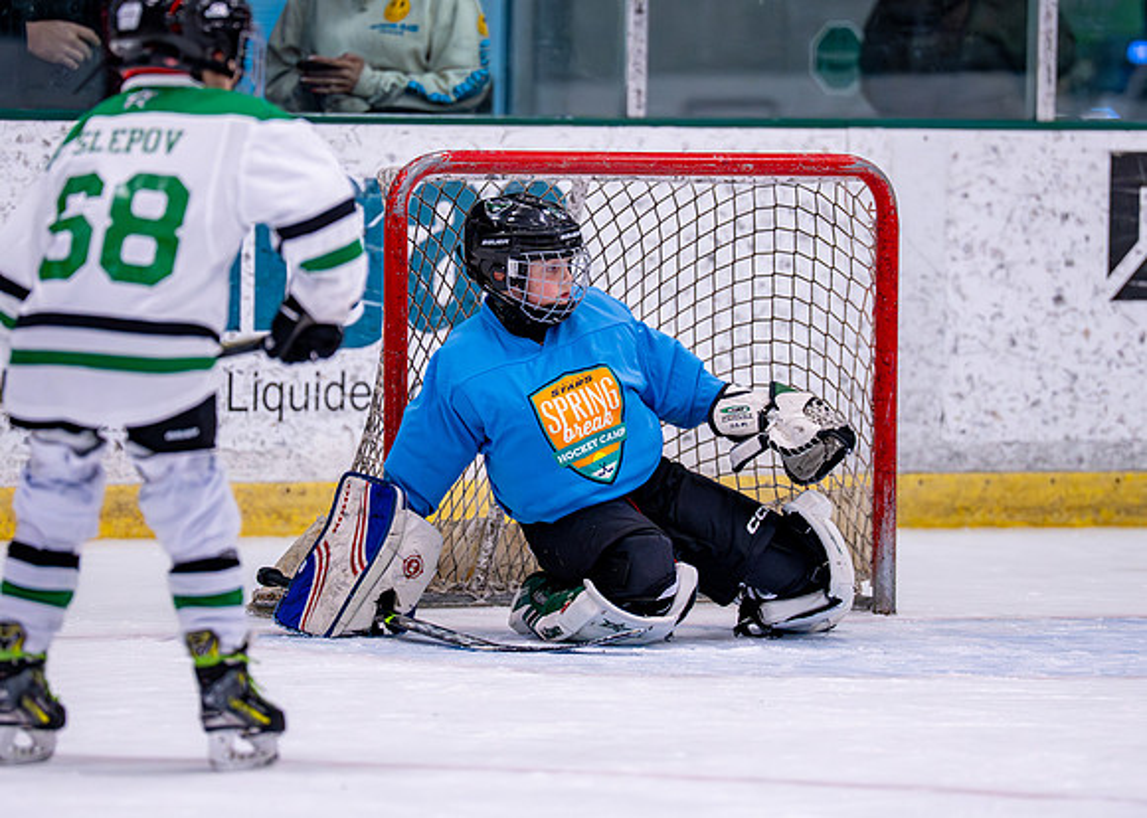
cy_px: 326
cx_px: 556
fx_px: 11217
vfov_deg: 4.2
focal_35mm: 344
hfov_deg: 5.9
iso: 2500
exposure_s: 1/1250
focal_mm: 200
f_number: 2.8
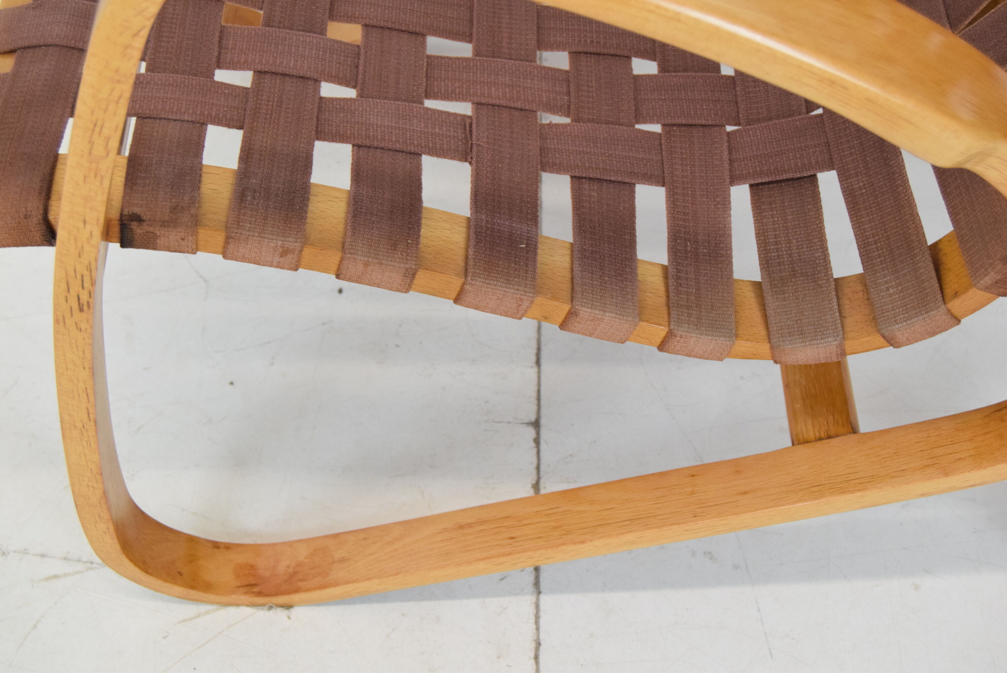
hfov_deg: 35.0
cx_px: 504
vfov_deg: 23.8
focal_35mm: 57
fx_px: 1596
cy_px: 336
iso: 1600
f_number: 6.3
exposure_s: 1/160
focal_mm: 38
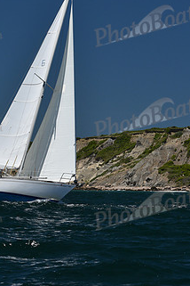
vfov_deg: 12.4
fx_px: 1314
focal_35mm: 166
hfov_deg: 8.3
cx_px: 48
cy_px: 83
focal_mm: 92
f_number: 7.1
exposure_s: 1/800
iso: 250
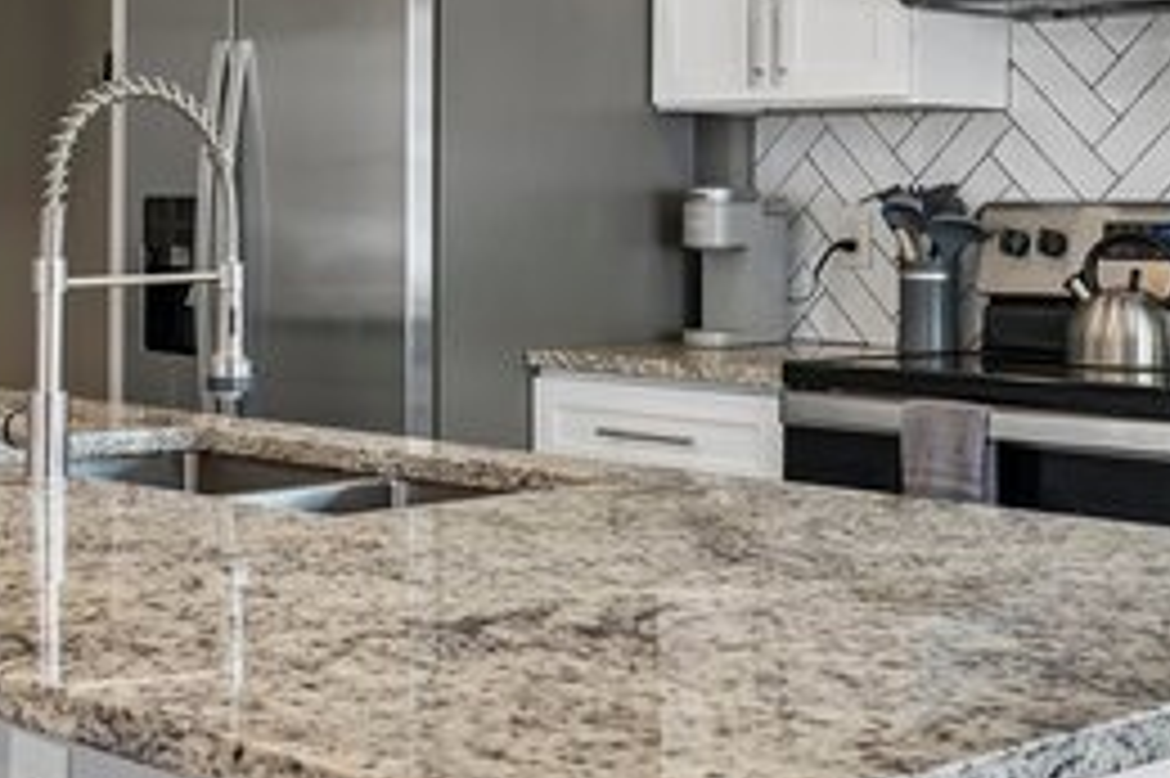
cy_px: 155
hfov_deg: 29.0
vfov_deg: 19.5
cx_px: 356
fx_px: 2241
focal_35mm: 69
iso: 400
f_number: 9
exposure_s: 1/30
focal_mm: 28
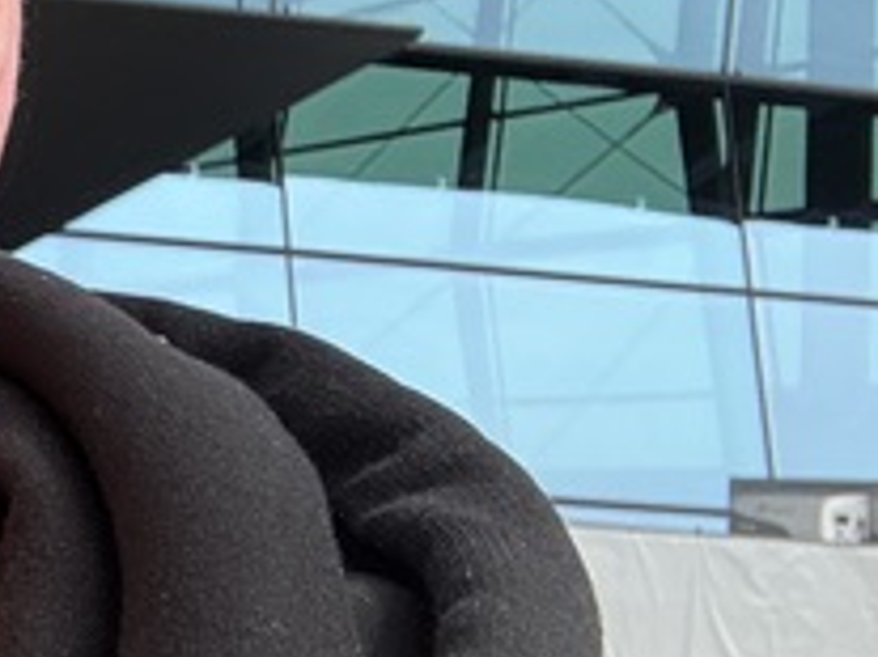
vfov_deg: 13.0
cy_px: 343
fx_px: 2890
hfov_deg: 13.6
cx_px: -1077
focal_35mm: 114
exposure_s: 1/515
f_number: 1.9
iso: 25
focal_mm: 2.69
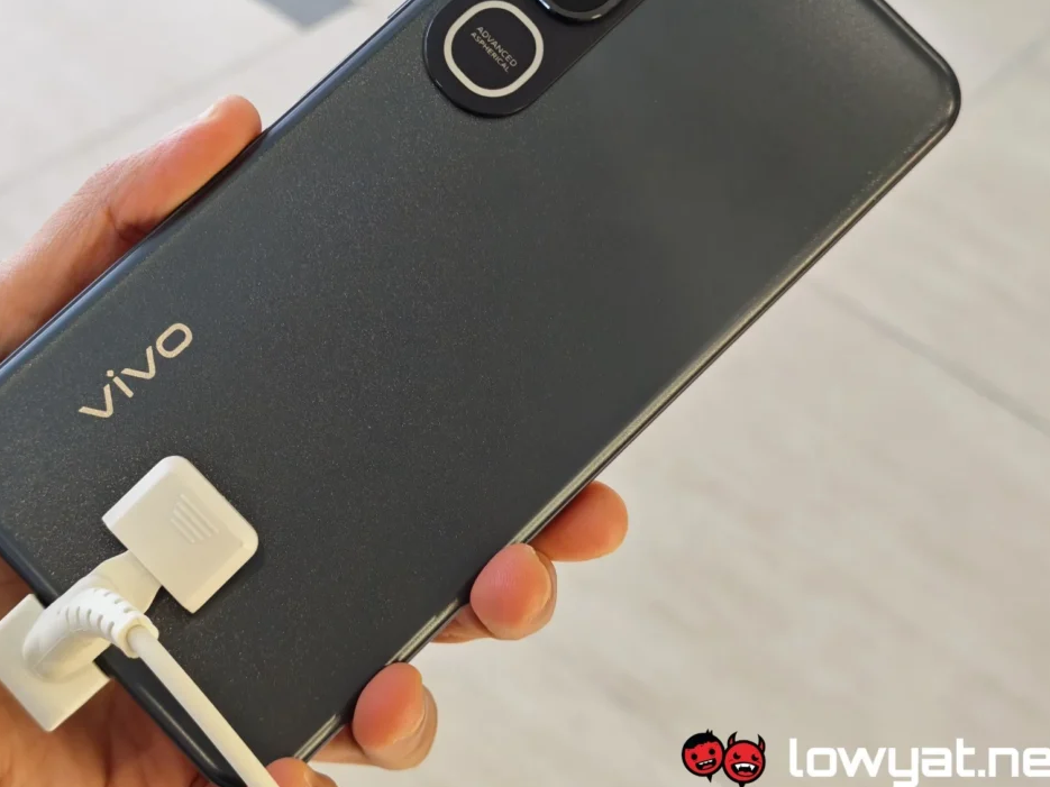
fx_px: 1850
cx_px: 407
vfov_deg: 24.0
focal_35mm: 61
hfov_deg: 31.6
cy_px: 289
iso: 80
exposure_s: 1/50
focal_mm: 5.4
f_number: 1.6
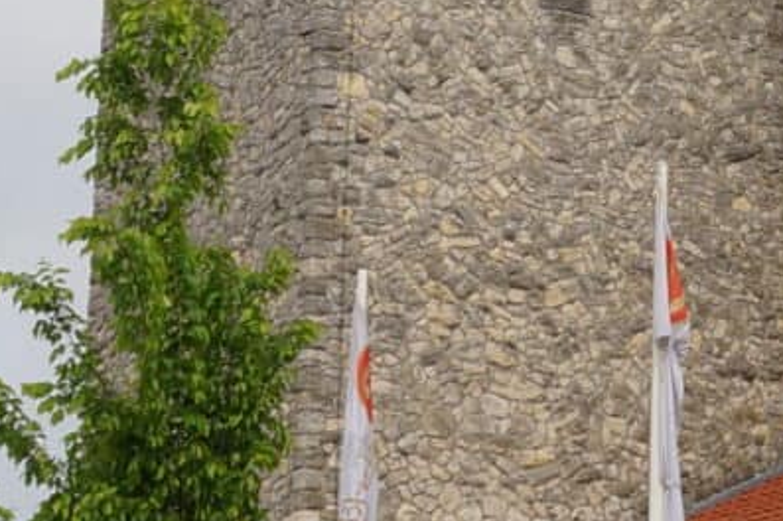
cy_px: -267
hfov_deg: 10.0
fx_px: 4259
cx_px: 1316
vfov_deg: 6.9
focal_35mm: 196
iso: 100
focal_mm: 18
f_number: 10
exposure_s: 1/160
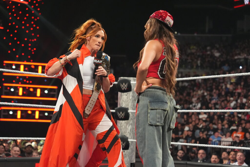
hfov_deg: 28.8
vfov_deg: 19.5
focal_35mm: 70
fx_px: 487
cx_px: 125
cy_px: 84
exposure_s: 1/800
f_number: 2.8
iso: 6400
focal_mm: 70
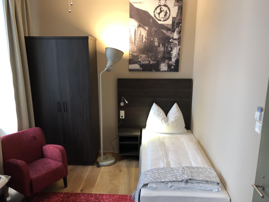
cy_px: 101
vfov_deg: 49.7
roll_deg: -1.4
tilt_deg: -12.6
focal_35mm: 28
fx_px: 218
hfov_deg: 63.4
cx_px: 134
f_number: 1.8
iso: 64
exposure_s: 1/17
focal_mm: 3.99
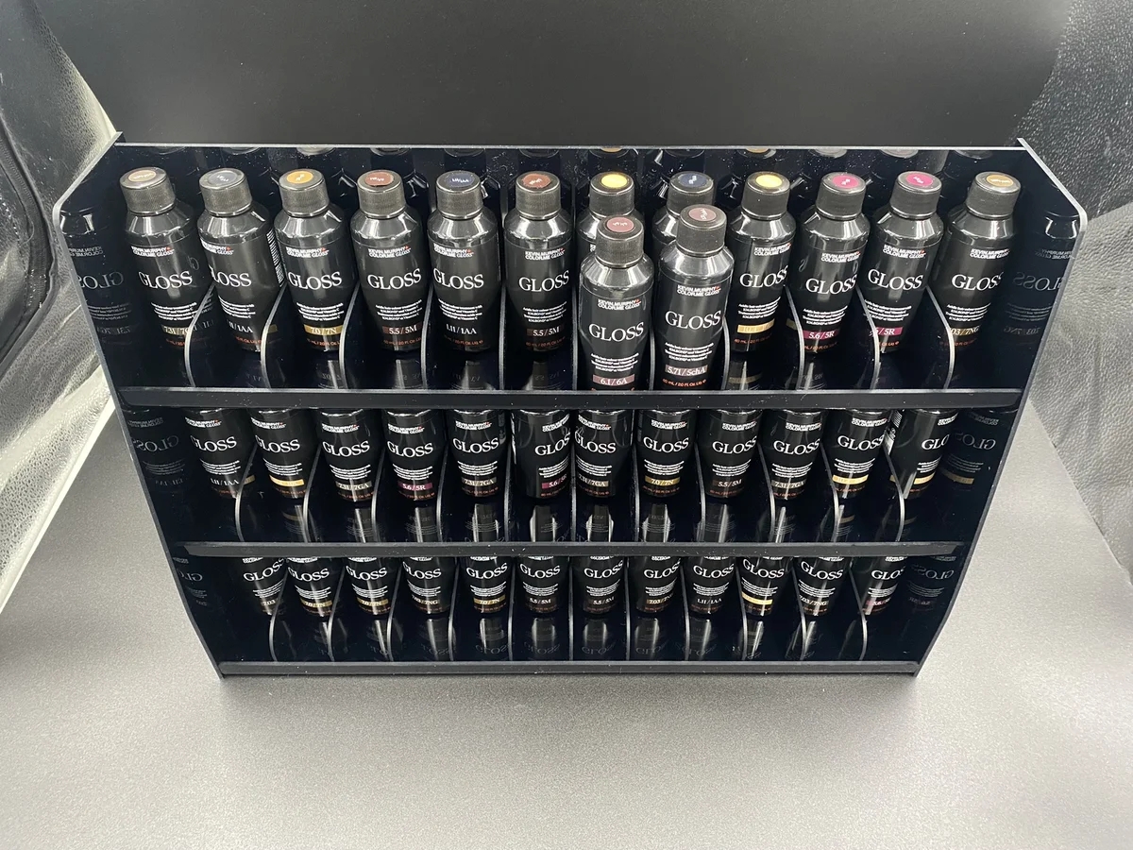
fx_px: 851
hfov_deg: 67.3
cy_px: 425
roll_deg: -0.4
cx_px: 566
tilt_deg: -43.0
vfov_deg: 53.1
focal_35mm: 26
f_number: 1.8
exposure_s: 1/31
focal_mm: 4.25
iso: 400
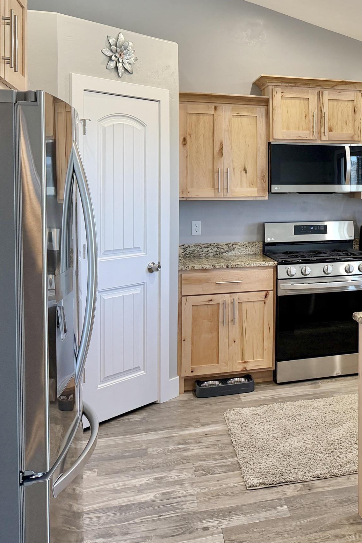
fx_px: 679
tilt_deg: -0.7
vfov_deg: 43.1
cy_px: 188
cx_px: 421
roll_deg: +0.0
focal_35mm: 45
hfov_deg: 26.8
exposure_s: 1/203
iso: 160
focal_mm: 6.76
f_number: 1.78
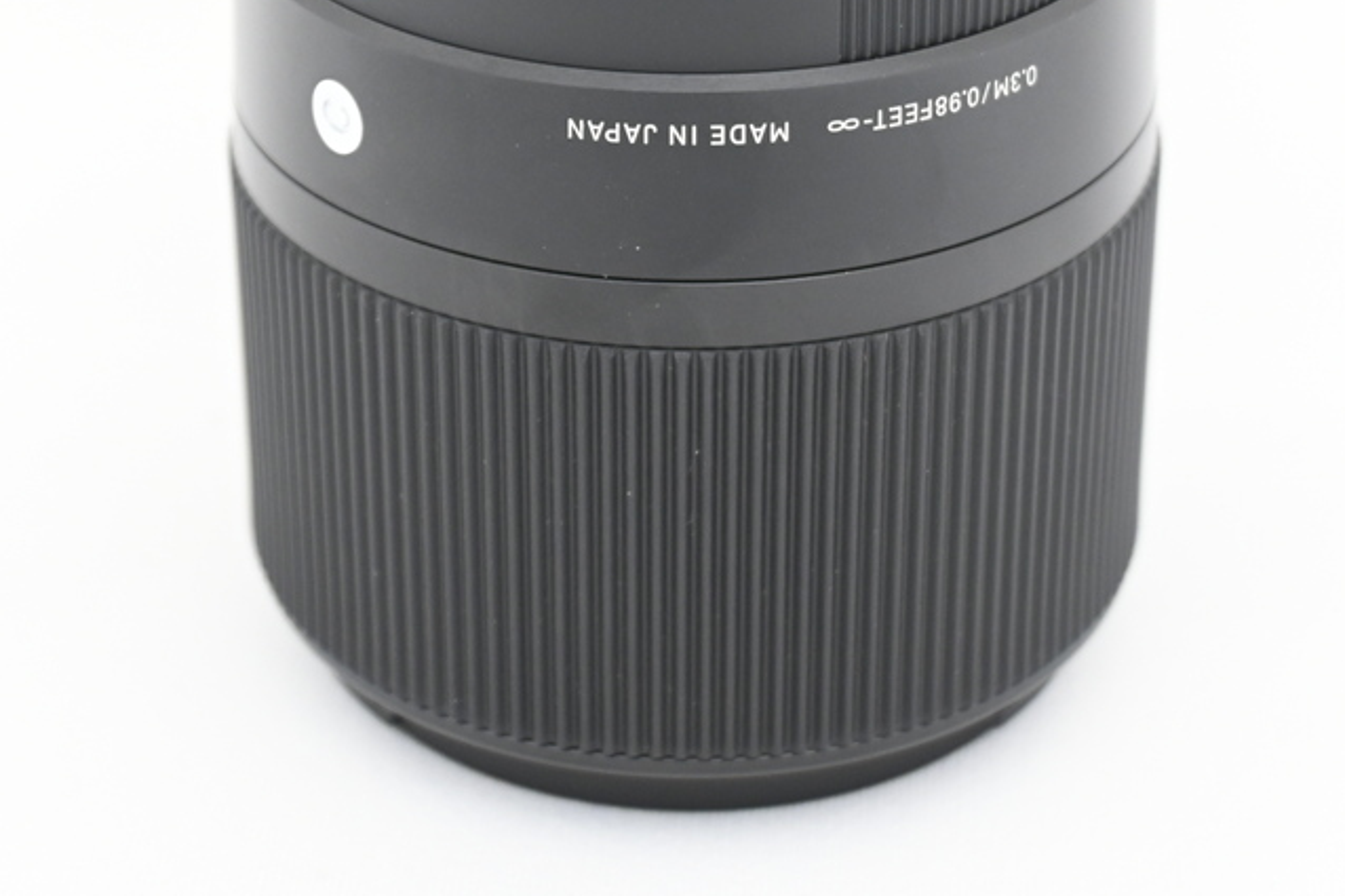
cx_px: 683
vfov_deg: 14.1
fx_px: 3586
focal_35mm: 96
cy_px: 103
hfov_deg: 21.2
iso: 1000
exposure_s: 1/20
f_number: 5
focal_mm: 34
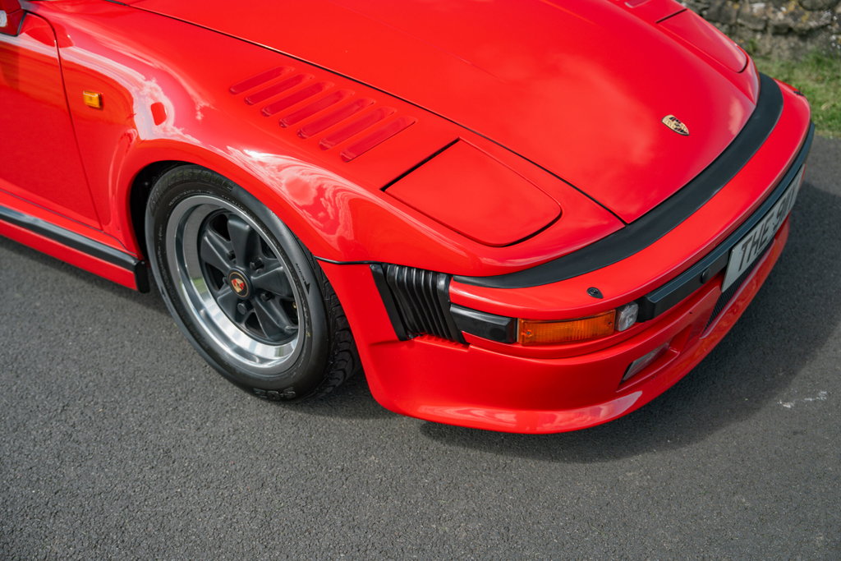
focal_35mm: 36
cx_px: 420
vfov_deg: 36.9
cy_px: 280
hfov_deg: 53.1
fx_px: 841
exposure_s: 1/500
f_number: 2.8
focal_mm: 36
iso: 100
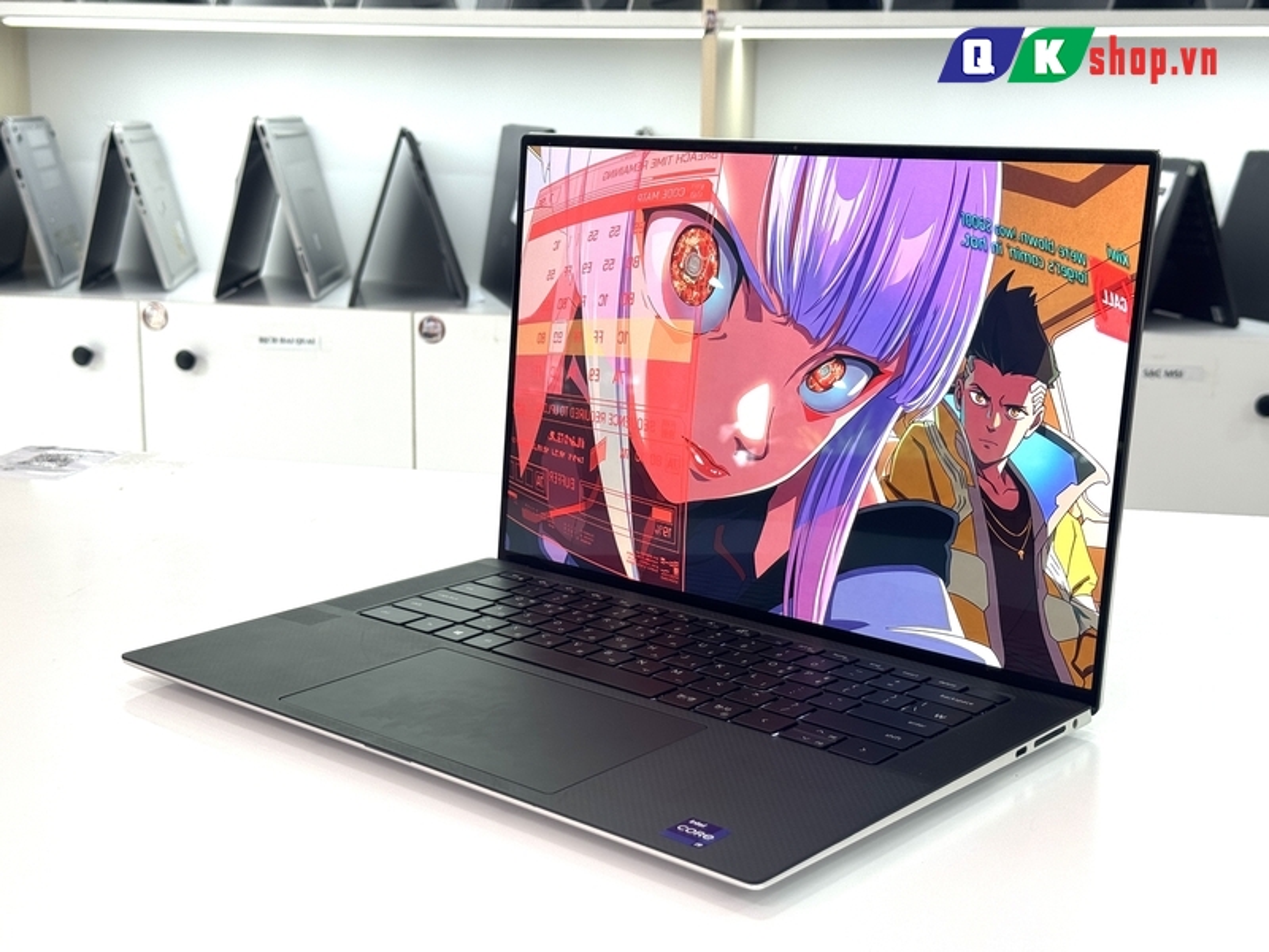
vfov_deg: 30.3
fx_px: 1760
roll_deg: +0.0
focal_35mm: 48
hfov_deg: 39.7
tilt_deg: -12.2
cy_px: 476
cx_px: 634
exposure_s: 1/121
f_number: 1.78
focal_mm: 6.76
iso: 50
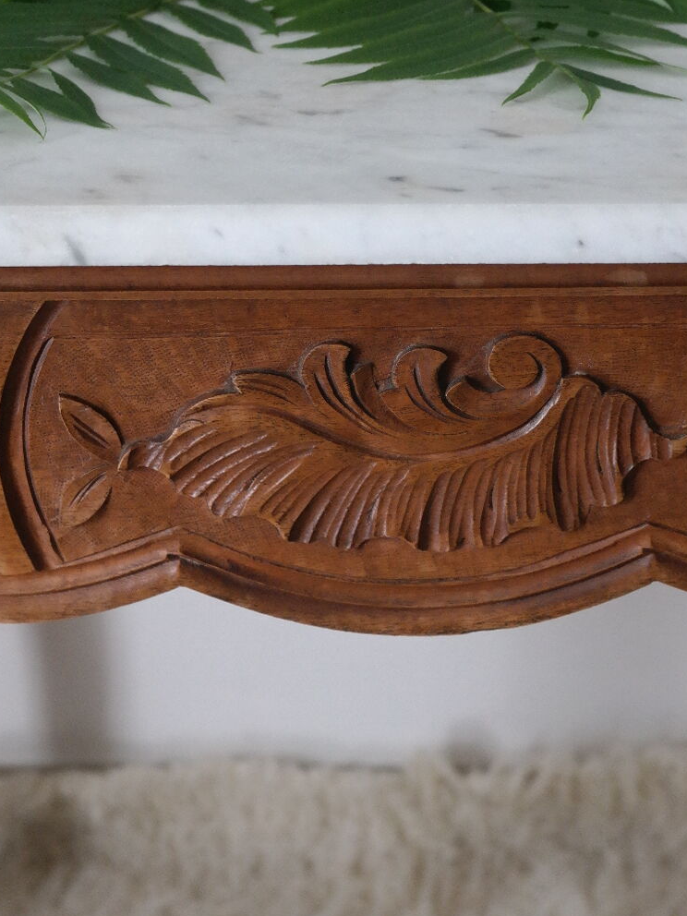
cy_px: 301
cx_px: 431
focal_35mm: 72
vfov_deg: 26.9
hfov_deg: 20.4
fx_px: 1905
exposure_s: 1/50
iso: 1600
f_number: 4
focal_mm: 28
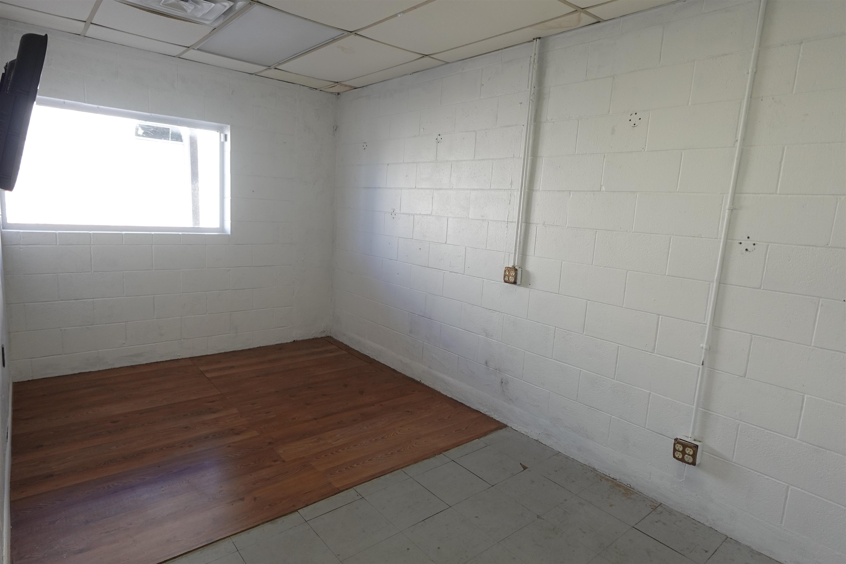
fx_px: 470
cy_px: 282
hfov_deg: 84.0
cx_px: 423
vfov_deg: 61.9
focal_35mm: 20
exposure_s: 1/200
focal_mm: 7.6
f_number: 2
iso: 125
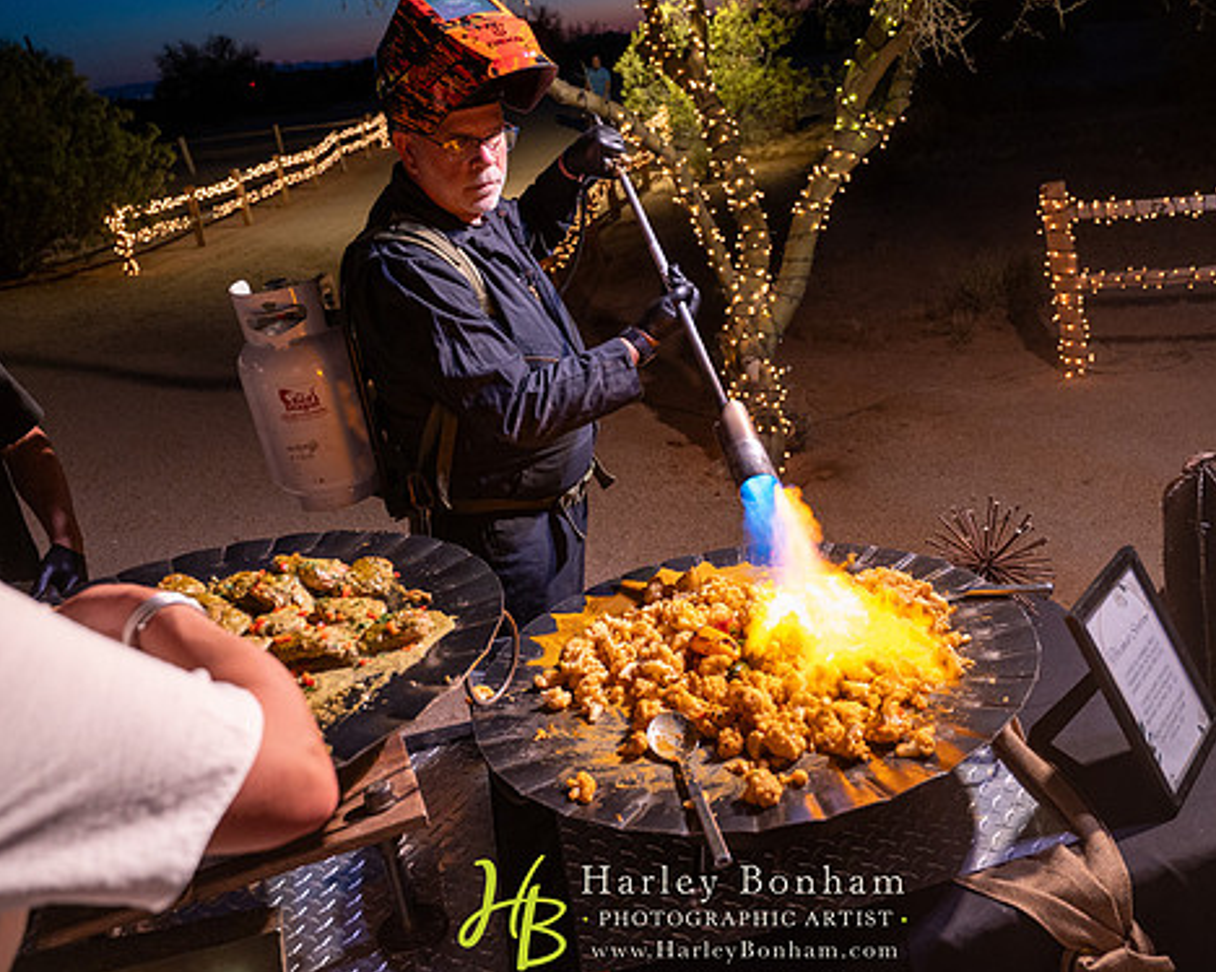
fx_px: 1151
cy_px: 478
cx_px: 686
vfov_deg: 45.8
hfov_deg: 55.5
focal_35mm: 32
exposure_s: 1/50
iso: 1600
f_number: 4
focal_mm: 27.5
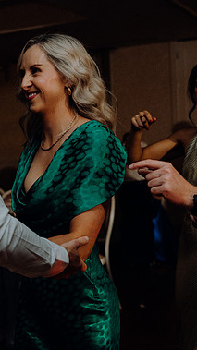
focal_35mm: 69
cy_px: 178
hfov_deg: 17.0
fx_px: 641
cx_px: -8
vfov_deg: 30.6
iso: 2500
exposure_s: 1/160
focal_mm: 43
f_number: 3.5
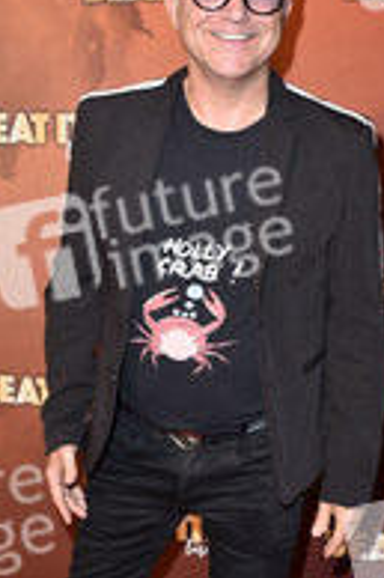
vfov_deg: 30.3
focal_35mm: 66
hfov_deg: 20.6
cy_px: 387
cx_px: 226
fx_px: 1058
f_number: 6.3
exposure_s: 1/125
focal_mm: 32
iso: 500
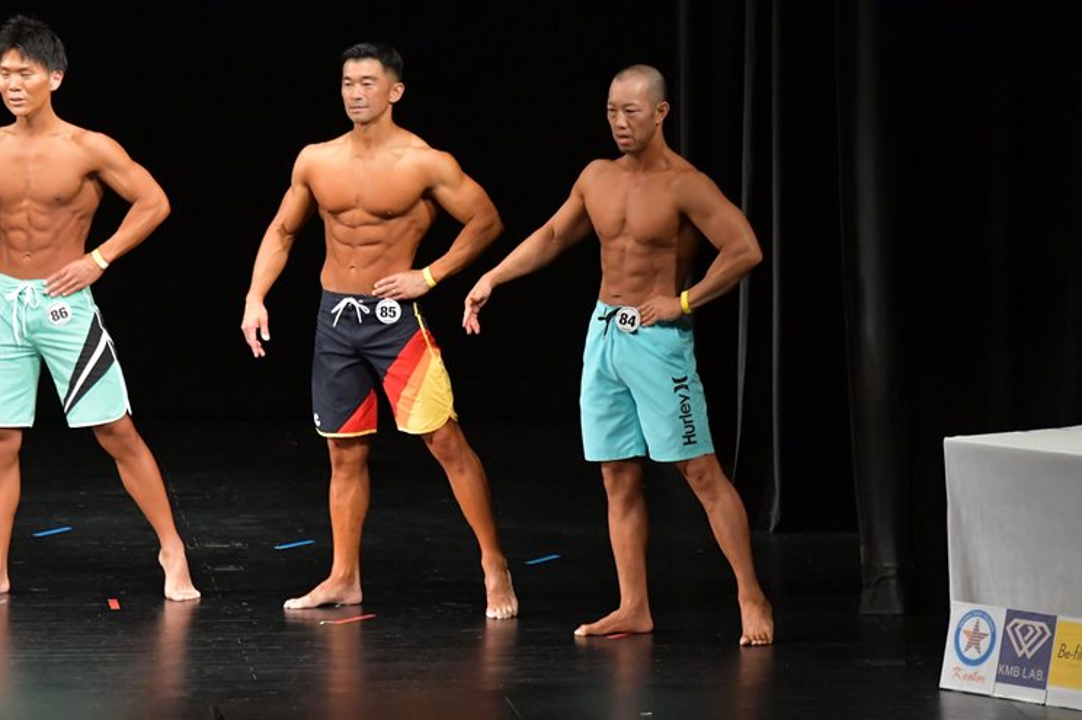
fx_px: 7509
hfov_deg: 8.2
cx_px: 556
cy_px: 352
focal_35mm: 250
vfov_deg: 5.5
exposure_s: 1/400
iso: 8000
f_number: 5.6
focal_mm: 160
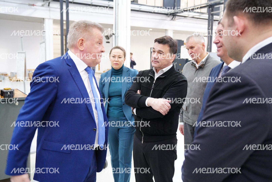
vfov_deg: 37.9
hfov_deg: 54.4
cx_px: 136
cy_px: 91
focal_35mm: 35
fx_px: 265
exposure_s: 1/80
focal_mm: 35
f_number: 4
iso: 3200
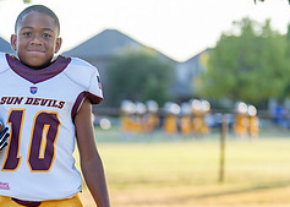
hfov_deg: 15.1
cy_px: 208
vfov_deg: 10.8
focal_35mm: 132
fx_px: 1087
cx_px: 41
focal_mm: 50
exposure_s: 1/1000
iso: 100
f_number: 1.2
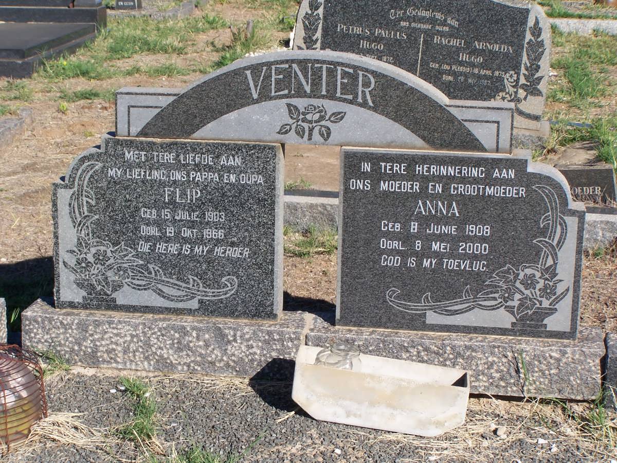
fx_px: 1337
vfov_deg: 19.6
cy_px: 232
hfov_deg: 26.0
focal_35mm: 75
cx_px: 308
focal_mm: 12.4
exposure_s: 1/750
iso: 80
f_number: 4.5
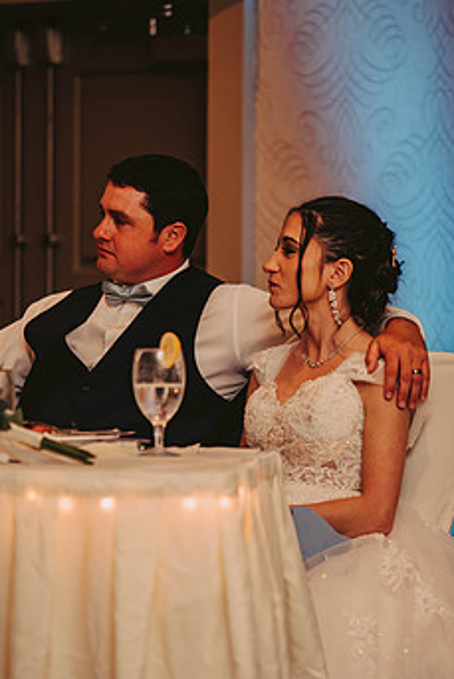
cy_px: 344
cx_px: 246
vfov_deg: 9.2
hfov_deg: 6.2
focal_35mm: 223
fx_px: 4214
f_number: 2.8
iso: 800
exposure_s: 1/60
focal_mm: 170
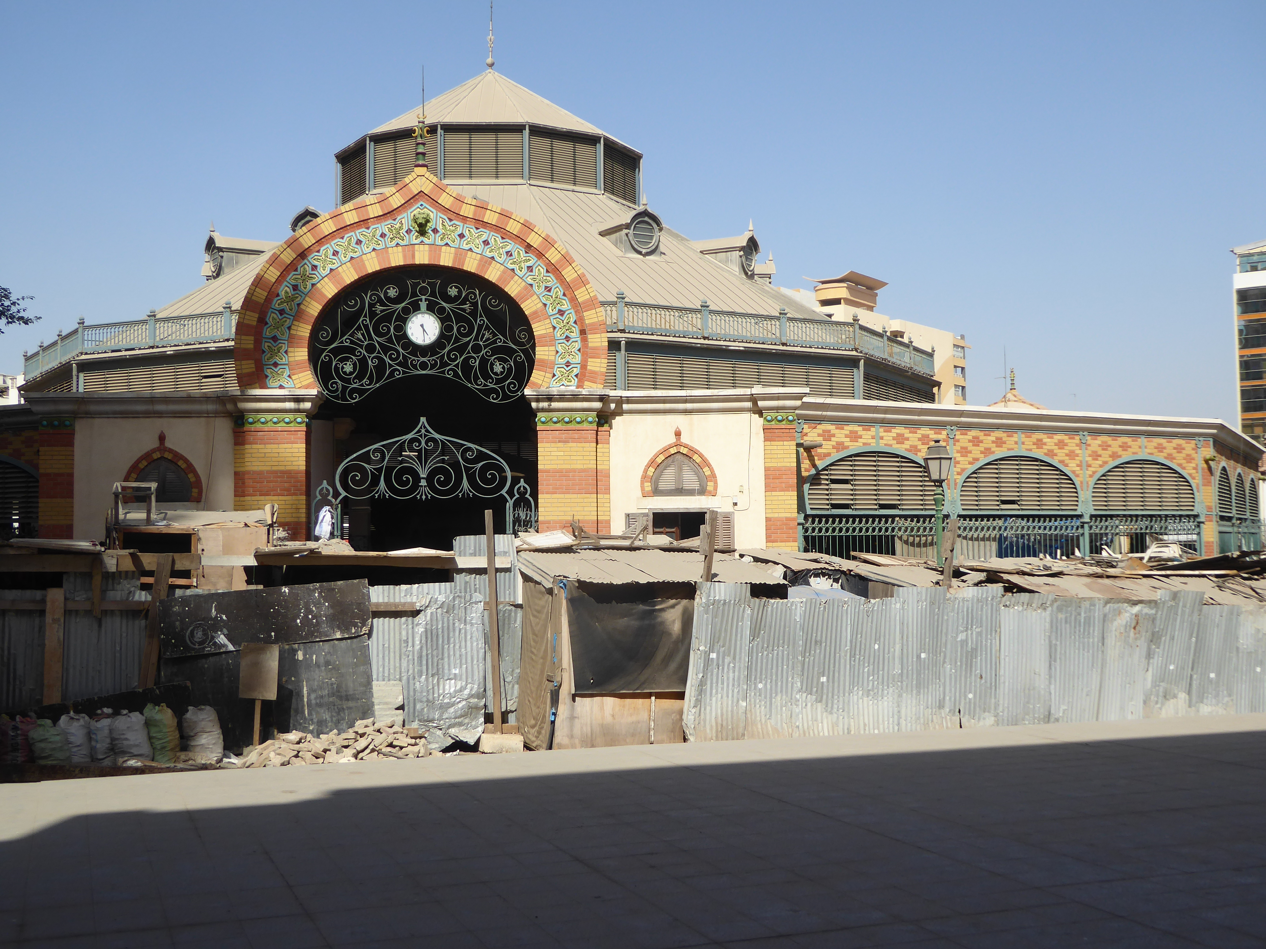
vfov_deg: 34.3
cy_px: 474
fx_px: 1536
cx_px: 633
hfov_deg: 44.8
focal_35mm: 42
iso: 80
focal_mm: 7.2
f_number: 3.8
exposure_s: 1/800
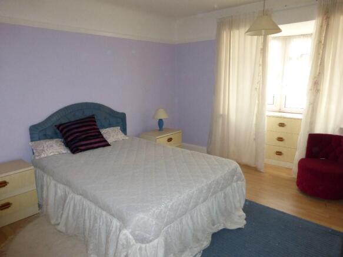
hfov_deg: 71.6
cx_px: 172
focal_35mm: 24
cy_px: 128
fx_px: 238
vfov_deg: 56.8
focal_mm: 4.3
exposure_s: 1/60
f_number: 3.3
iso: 320
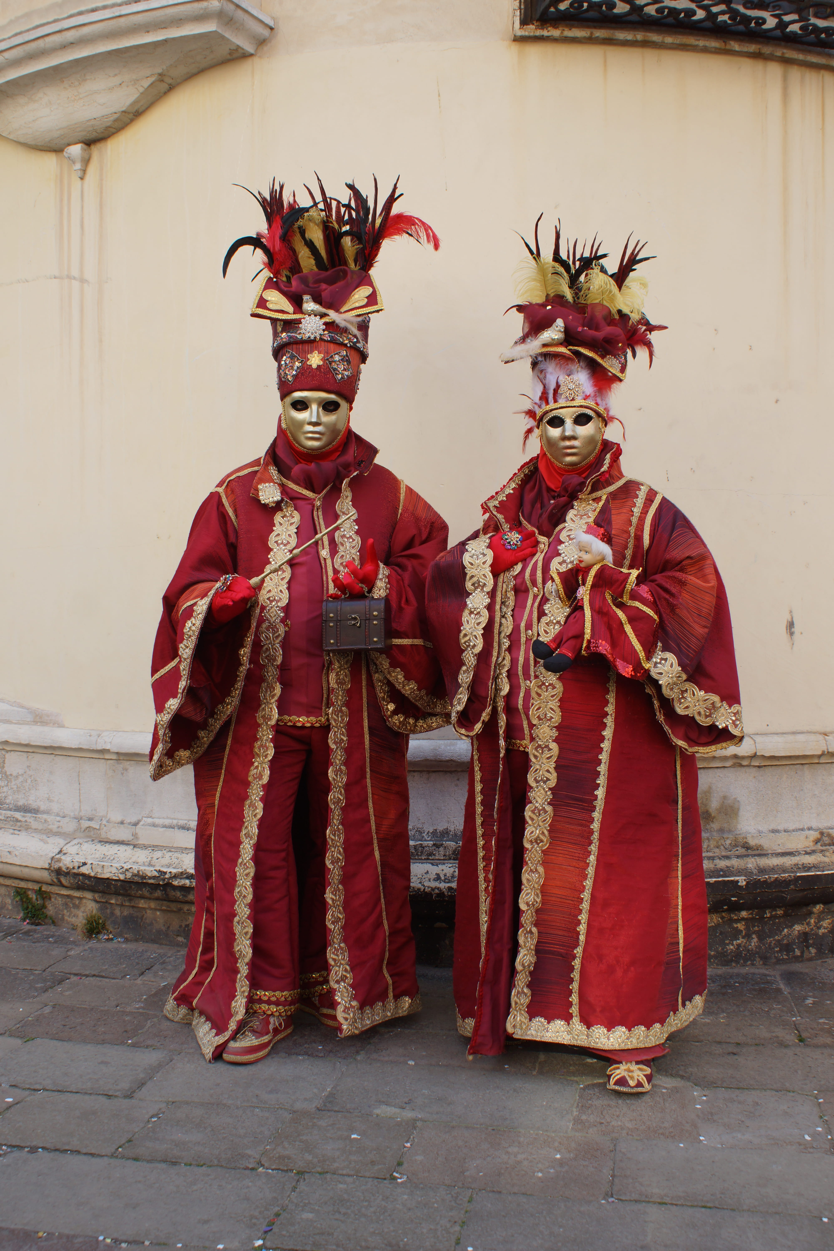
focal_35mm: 36
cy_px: 626
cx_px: 417
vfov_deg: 53.1
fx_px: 1251
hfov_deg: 36.9
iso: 100
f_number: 5.6
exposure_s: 1/125
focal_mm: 24
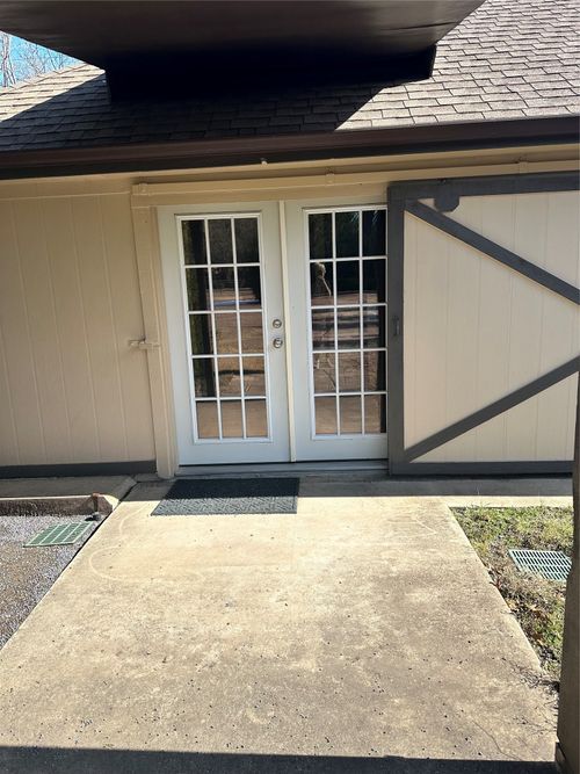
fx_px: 536
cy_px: 387
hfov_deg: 56.8
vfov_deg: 71.6
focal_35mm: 24
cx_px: 290
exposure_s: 1/2252
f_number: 1.78
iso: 80
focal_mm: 6.86
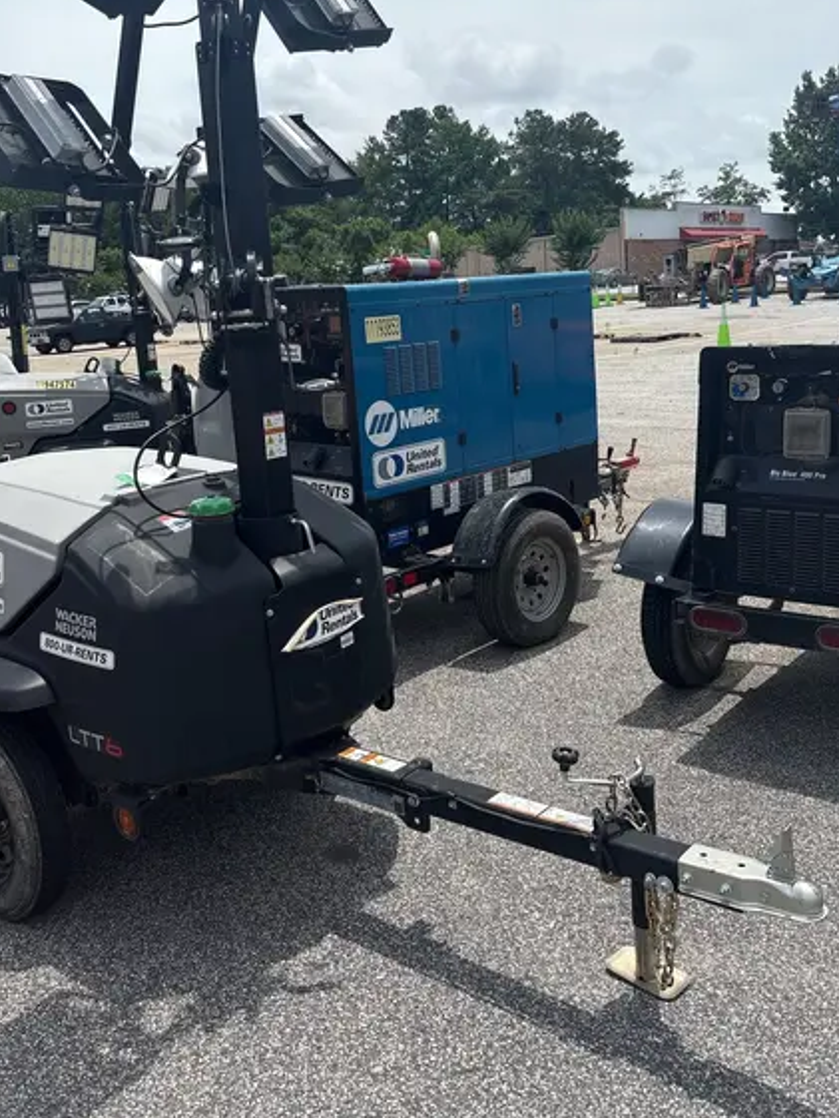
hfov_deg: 41.8
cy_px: 457
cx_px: 389
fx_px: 1098
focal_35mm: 34
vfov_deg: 53.6
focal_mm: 5.96
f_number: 1.6
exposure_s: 1/5814
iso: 50
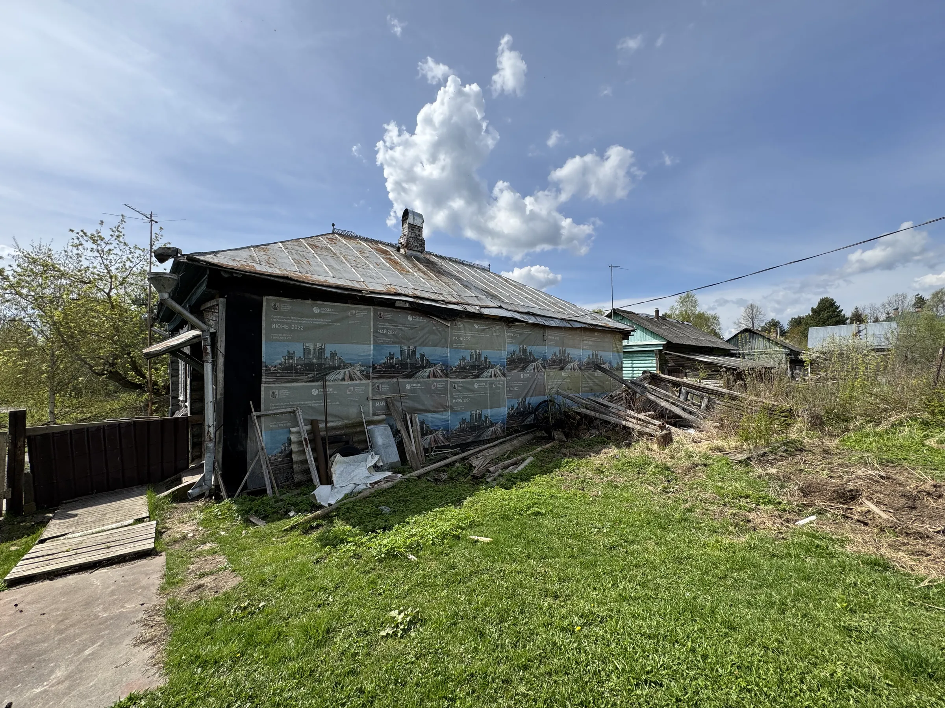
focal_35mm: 14
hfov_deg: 102.1
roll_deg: +0.9
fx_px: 382
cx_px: 472
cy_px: 354
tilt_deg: +2.0
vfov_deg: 85.7
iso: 50
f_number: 2.2
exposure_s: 1/1567
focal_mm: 2.22
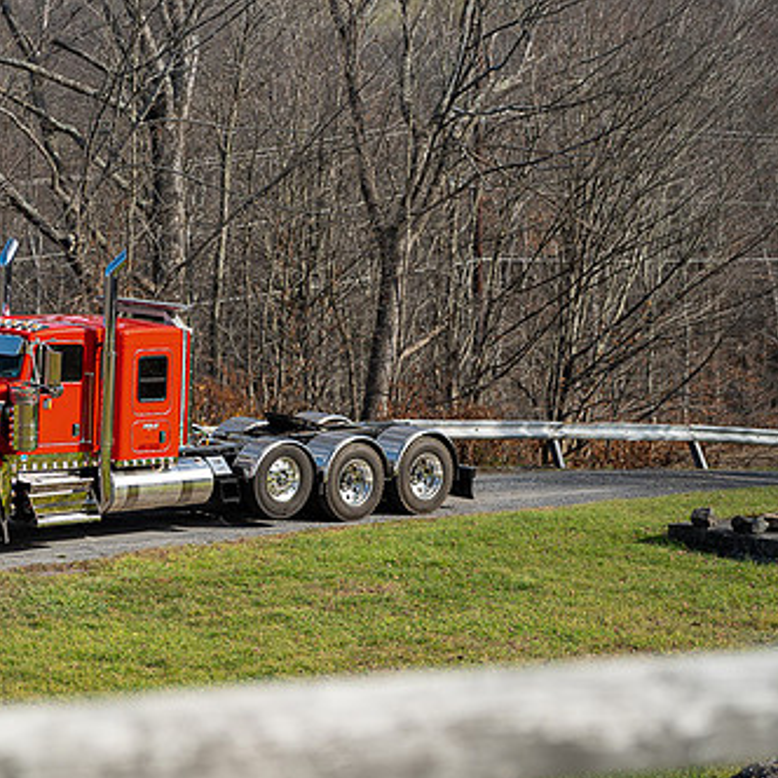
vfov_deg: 15.4
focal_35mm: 113
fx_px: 2873
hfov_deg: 15.3
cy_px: 395
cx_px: 169
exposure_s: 1/40
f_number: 2.5
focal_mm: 76
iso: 100
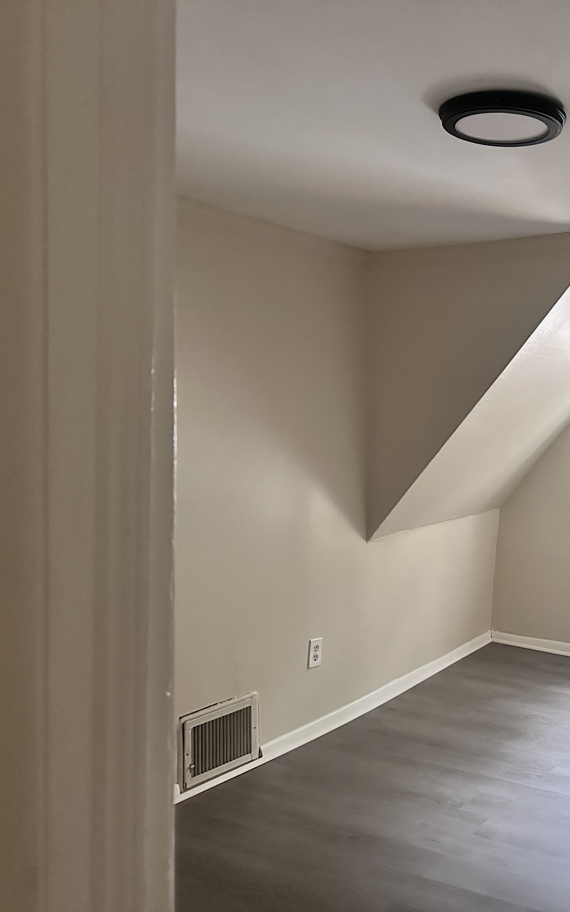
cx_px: 524
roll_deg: -1.7
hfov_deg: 34.9
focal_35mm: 34
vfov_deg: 56.7
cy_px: 456
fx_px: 845
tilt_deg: -1.0
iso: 800
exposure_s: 1/60
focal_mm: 6.86
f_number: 1.78
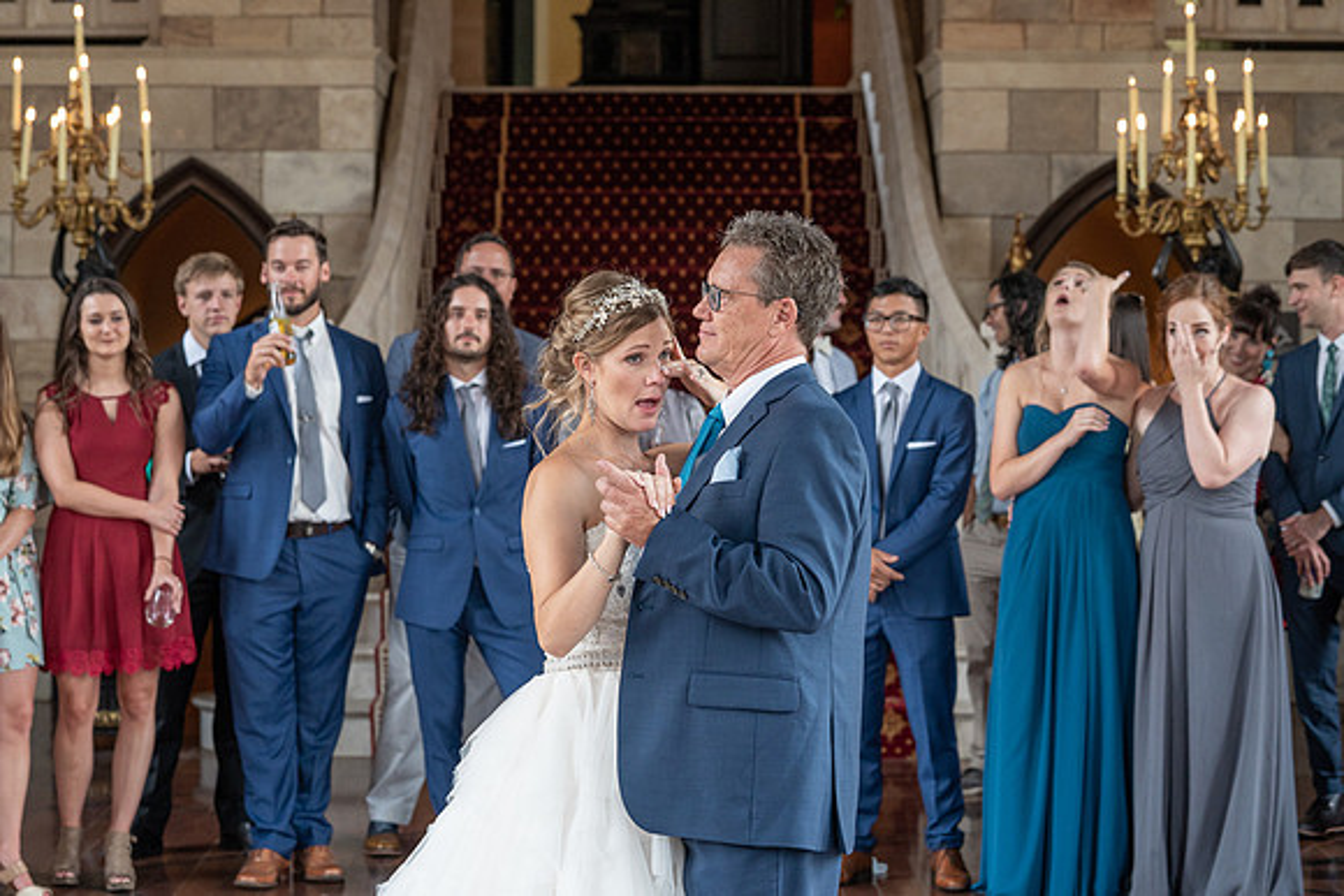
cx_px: 655
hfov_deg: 23.1
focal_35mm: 88
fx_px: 3281
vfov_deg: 15.6
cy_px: 429
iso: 1000
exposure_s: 1/250
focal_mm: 84
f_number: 5
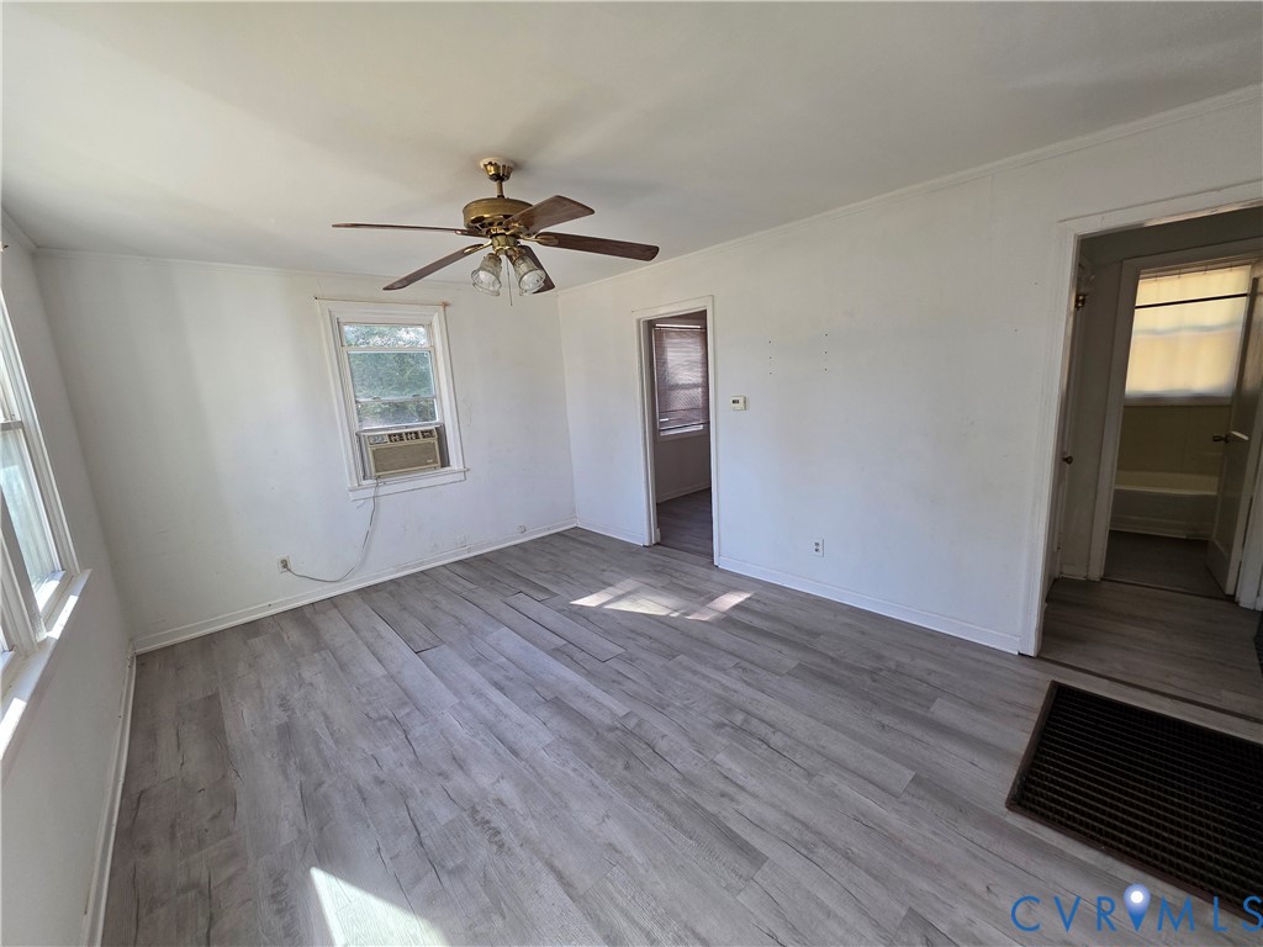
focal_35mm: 13
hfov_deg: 106.2
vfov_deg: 89.9
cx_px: 632
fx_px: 474
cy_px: 474
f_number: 1.9
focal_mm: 2.2
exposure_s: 1/120
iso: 100
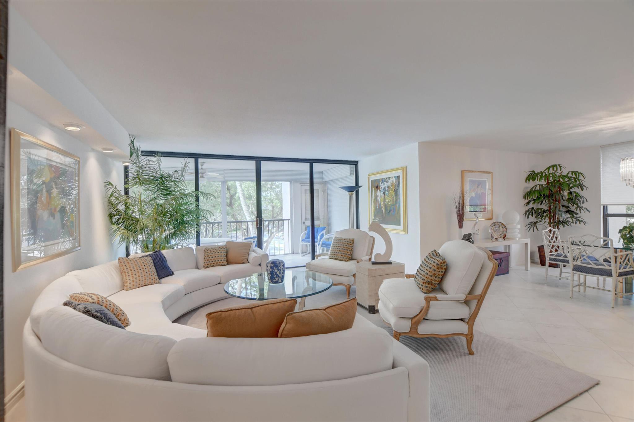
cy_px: 211
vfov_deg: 77.3
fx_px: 264
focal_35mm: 15
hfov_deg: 100.4
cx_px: 317
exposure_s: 1/60
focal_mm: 10
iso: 1000
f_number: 8
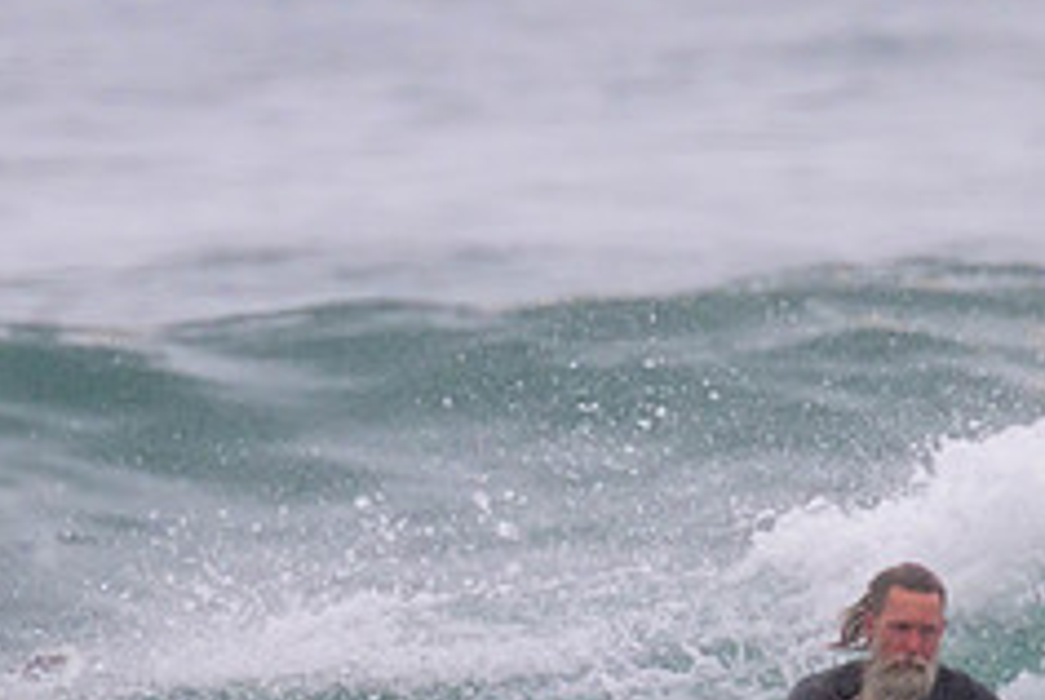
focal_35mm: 2275
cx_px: 604
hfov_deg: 0.9
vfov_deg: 0.6
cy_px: 664
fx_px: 66119
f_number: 11
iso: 1250
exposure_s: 1/2000
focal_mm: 800
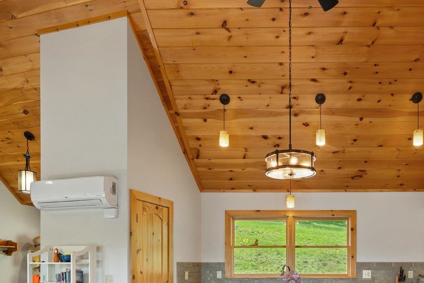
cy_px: 263
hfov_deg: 63.3
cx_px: 292
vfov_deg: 42.0
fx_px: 330
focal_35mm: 28
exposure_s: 1/8
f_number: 8
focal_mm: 14
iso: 500
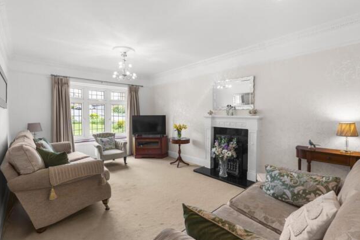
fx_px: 170
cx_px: 176
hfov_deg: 93.2
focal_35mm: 17
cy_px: 114
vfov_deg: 70.4
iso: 320
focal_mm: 16
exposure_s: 2.5
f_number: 8
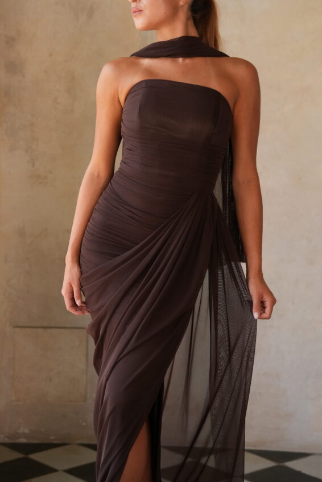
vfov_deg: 25.5
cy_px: 193
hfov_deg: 17.2
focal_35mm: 79
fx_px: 1065
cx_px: 184
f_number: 3.5
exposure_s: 1/500
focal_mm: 63.3
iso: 800
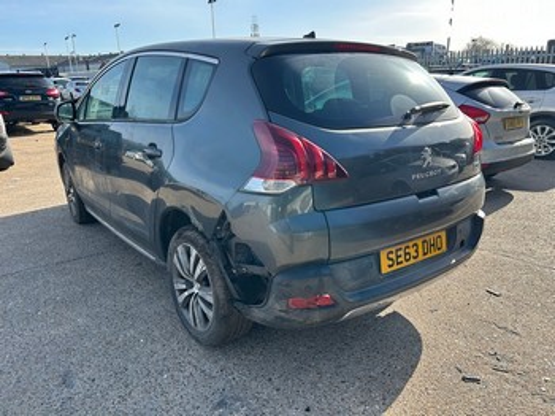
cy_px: 208
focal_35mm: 26
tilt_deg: -18.2
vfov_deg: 53.0
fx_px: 417
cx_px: 278
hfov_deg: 67.3
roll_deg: +0.7
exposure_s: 1/1377
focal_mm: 5.7
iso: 50
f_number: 1.5
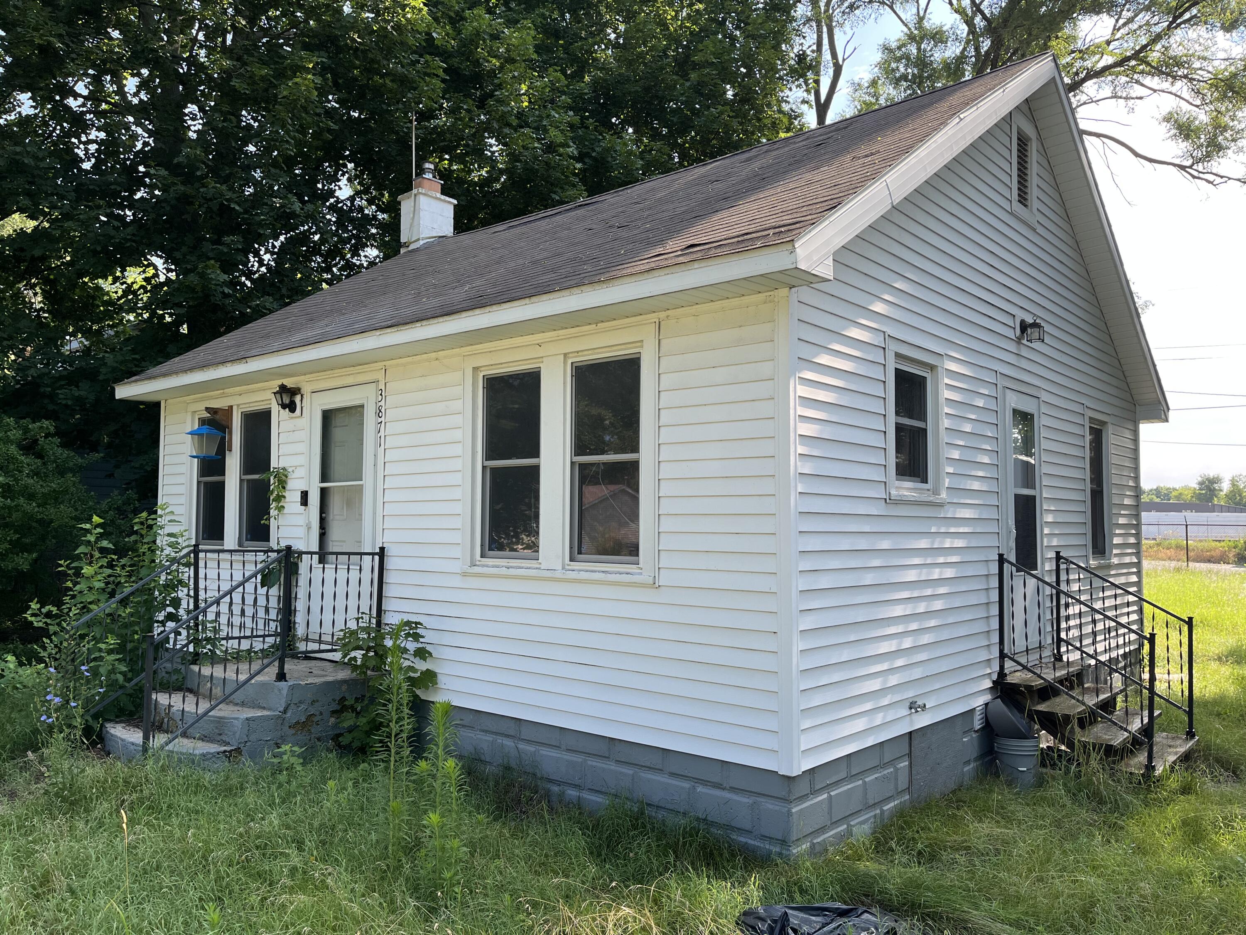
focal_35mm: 26
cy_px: 468
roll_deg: -0.1
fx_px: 936
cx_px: 623
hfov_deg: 67.3
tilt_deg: +3.9
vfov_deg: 53.1
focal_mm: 5.1
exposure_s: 1/705
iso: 50
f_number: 1.6
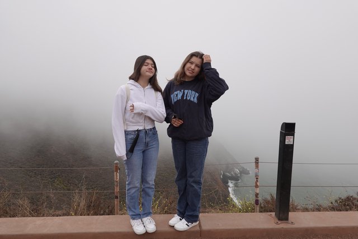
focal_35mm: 24
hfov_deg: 73.8
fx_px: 239
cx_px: 179
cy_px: 120
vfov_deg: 53.1
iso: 100
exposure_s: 1/1000
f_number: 3.2
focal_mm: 9
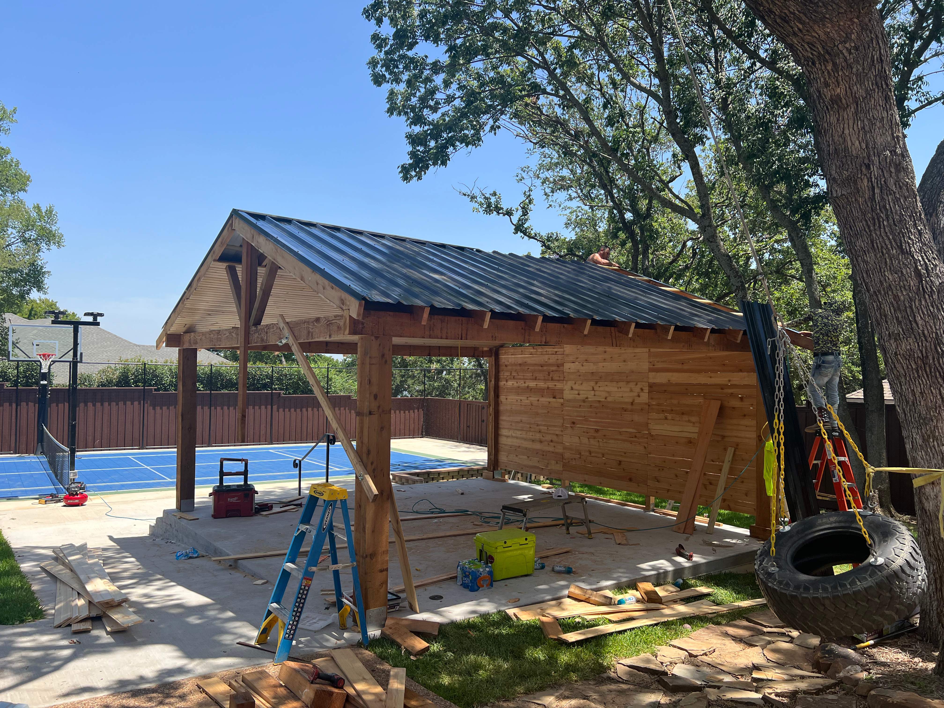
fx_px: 709
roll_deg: -1.0
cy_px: 354
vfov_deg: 53.1
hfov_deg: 67.3
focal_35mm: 26
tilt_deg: +0.3
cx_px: 472
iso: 50
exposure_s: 1/2208
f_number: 1.5
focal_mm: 5.7
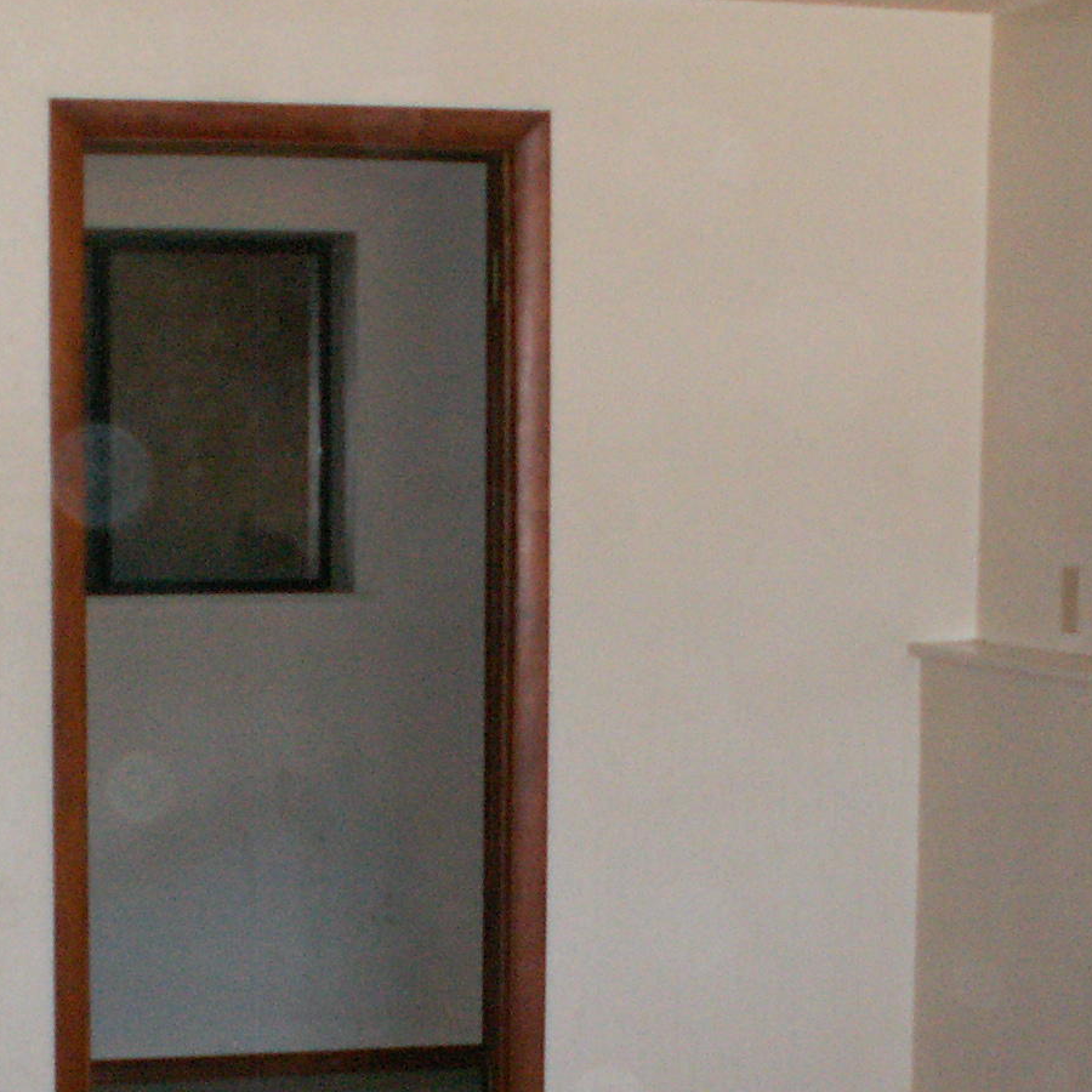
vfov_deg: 19.5
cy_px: 927
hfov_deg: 19.6
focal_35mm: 88
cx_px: 322
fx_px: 3141
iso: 160
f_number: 2.8
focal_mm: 5.86
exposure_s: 1/40
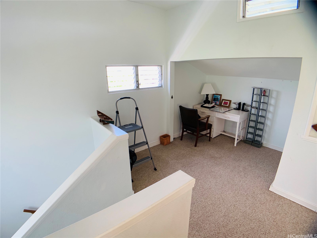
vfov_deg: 53.1
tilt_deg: -16.8
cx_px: 158
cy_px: 119
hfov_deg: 67.3
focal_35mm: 26
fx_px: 238
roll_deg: +1.1
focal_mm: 4.25
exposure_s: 1/87
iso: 100
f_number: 1.8
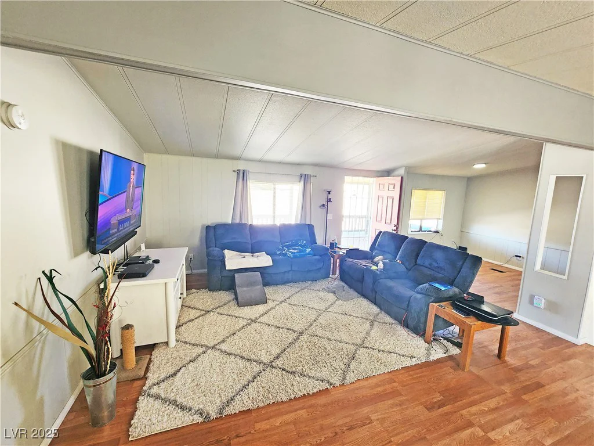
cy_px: 223
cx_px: 297
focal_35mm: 13
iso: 200
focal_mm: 2.2
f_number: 2.2
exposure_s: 1/60
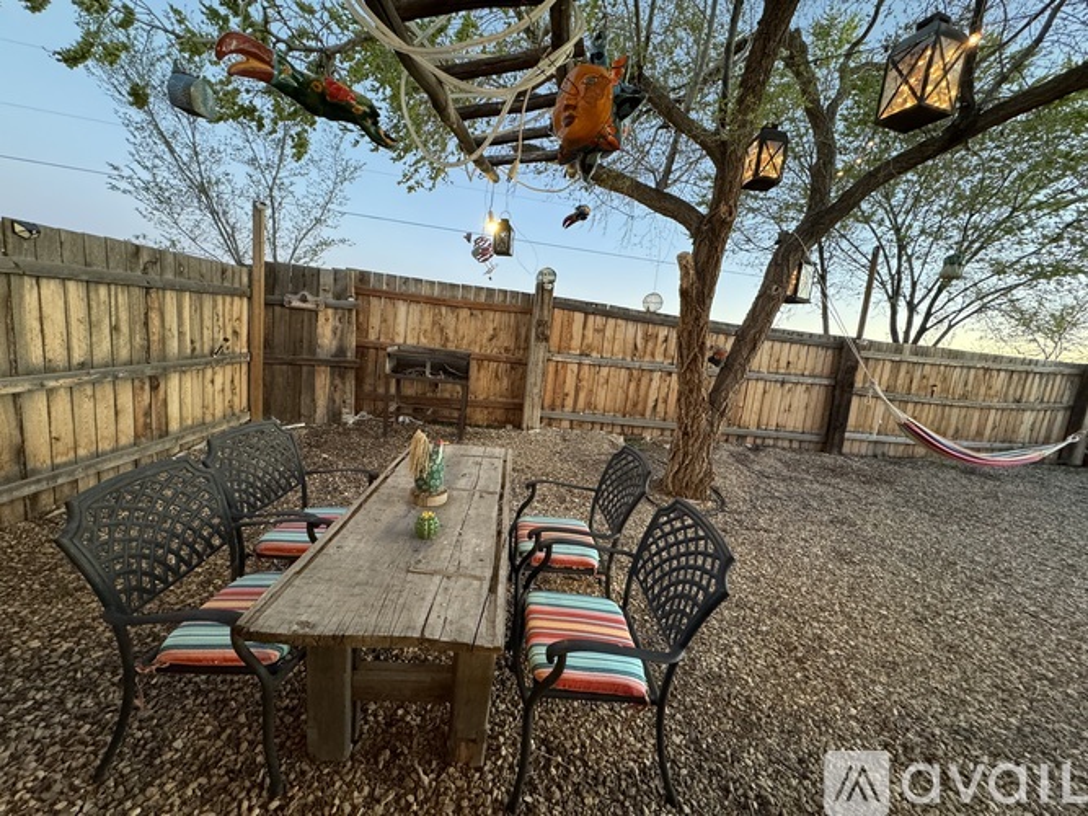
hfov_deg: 102.1
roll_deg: -5.6
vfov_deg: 85.7
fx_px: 440
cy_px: 408
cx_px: 544
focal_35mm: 14
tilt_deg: -9.2
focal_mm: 2.22
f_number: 2.2
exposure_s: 1/60
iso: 320
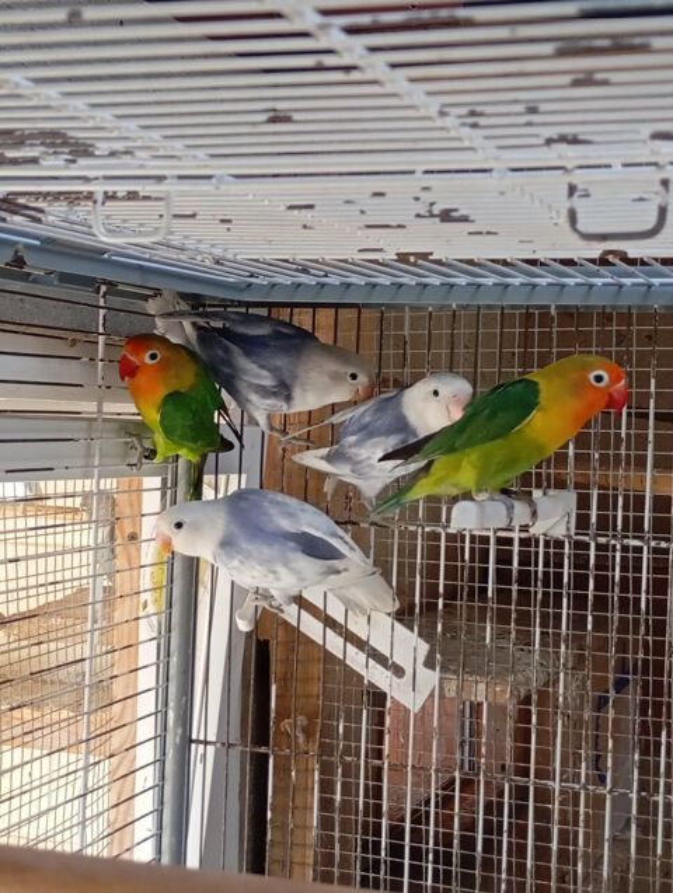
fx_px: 1473
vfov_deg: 33.7
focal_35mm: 57
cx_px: 336
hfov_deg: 25.7
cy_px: 446
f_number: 1.8
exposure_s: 1/33.3
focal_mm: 4.27
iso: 366
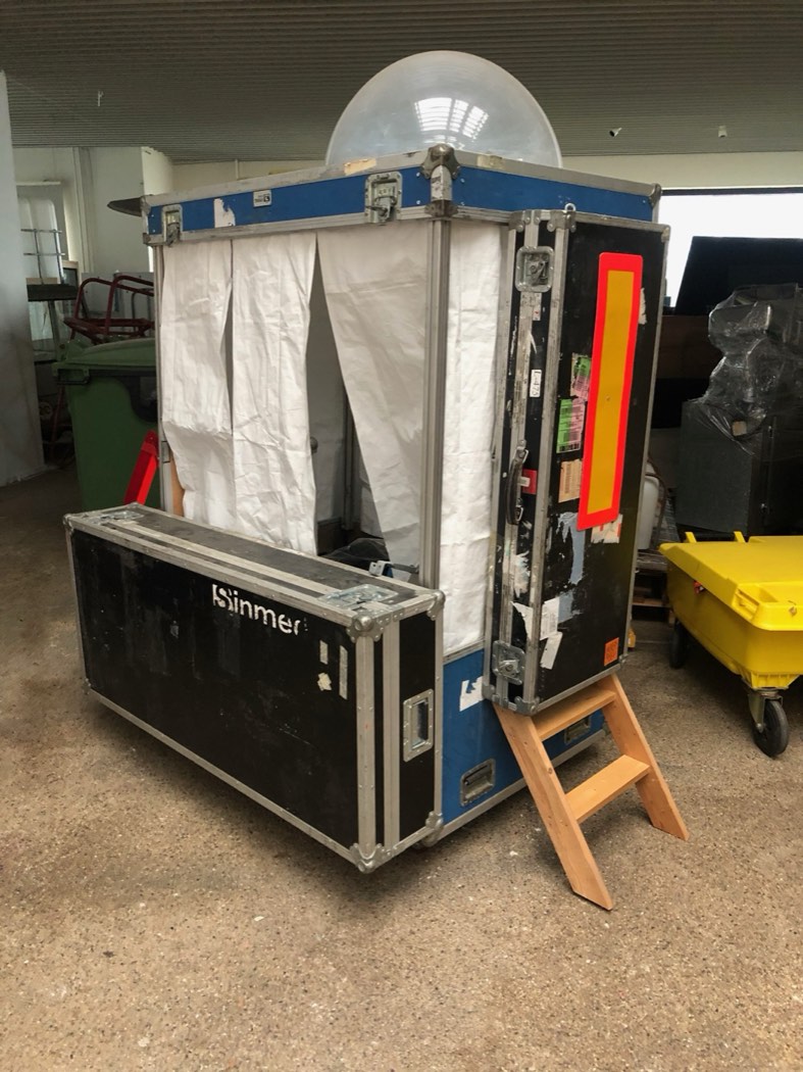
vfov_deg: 63.5
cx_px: 402
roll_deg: +1.5
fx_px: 866
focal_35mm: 28
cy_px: 536
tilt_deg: -13.8
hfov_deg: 49.7
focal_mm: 4
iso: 100
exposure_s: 1/15
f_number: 1.8
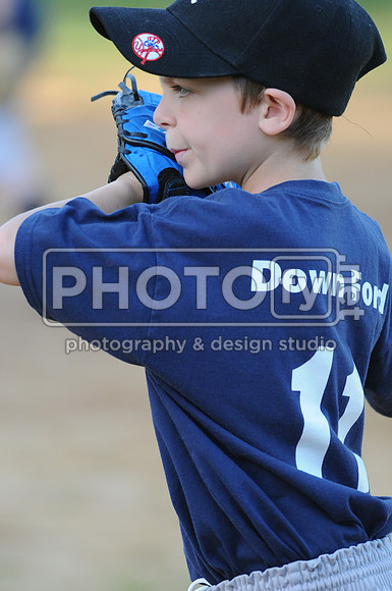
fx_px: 7371
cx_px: 196
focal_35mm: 450
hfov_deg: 3.0
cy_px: 296
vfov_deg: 4.6
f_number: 4
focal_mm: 300
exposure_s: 1/640
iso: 800
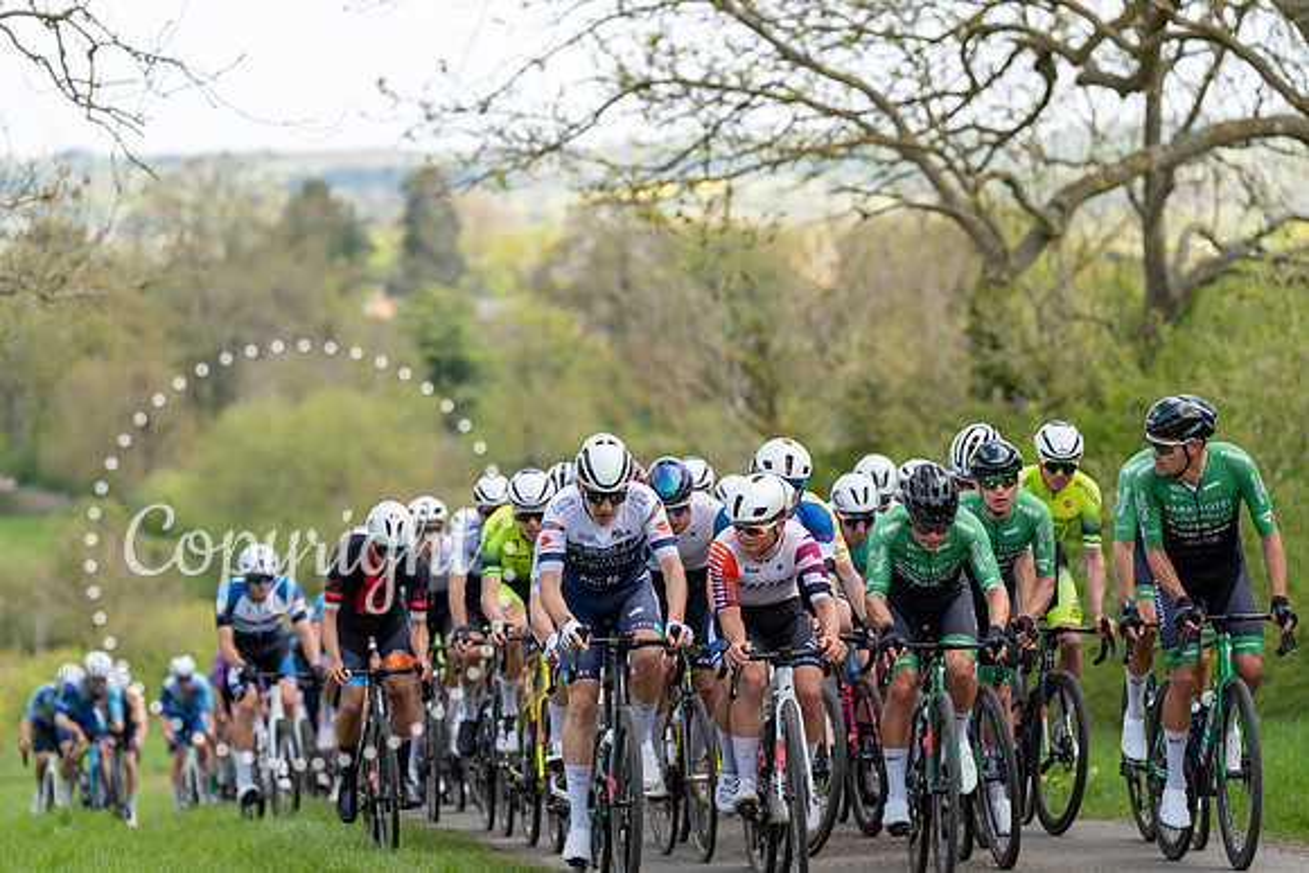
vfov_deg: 8.2
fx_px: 6073
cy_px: 436
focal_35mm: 167
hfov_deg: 12.3
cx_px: 654
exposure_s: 1/1000
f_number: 3.5
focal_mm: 167
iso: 200
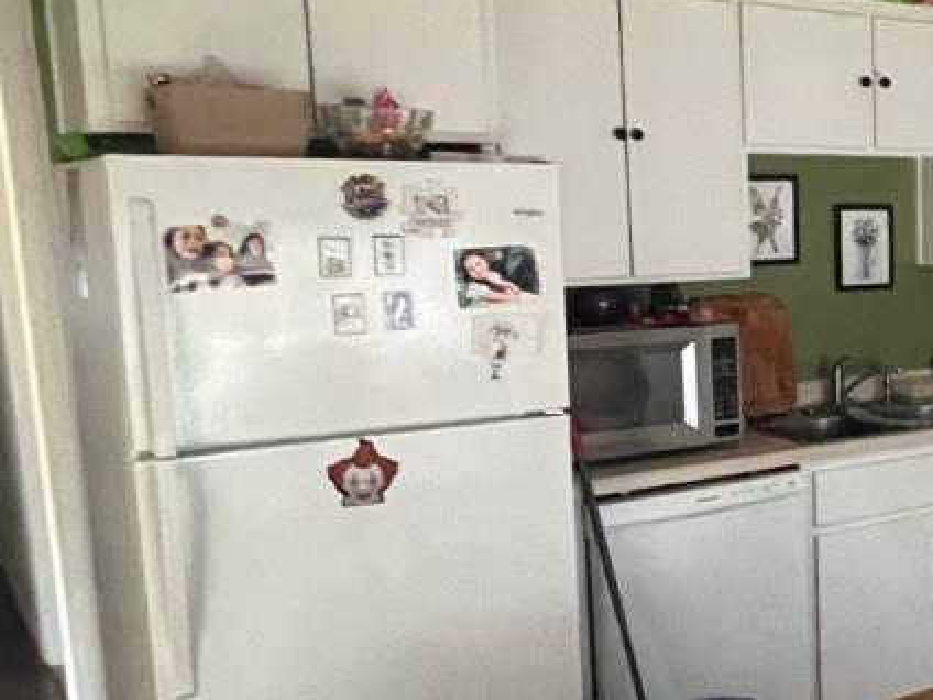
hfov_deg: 35.2
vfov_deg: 31.5
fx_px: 1240
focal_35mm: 46
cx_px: 1034
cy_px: 406
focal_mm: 1.57
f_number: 1.8
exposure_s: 1/58
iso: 1000
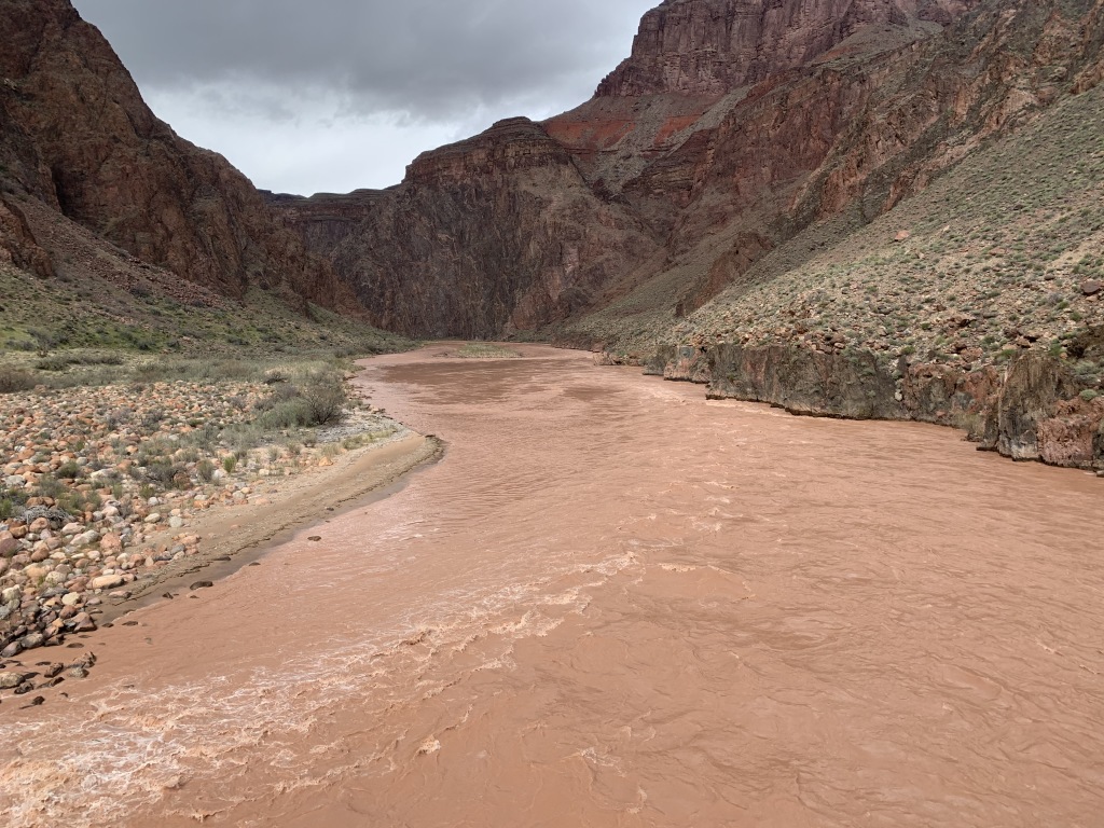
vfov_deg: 53.1
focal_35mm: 26
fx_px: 829
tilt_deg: -3.2
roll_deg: +0.4
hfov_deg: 67.3
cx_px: 552
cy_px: 414
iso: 25
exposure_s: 1/1043
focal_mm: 4.25
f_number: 1.8
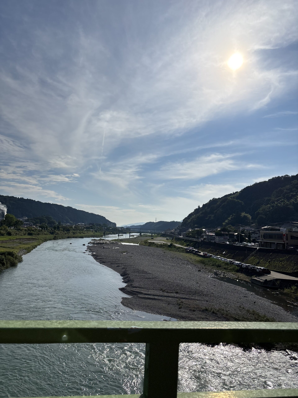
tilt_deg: +5.4
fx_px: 298
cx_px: 149
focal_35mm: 26
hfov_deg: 53.1
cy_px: 199
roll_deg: -7.4
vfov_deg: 67.3
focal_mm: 5.96
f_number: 1.6
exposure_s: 1/16129
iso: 50
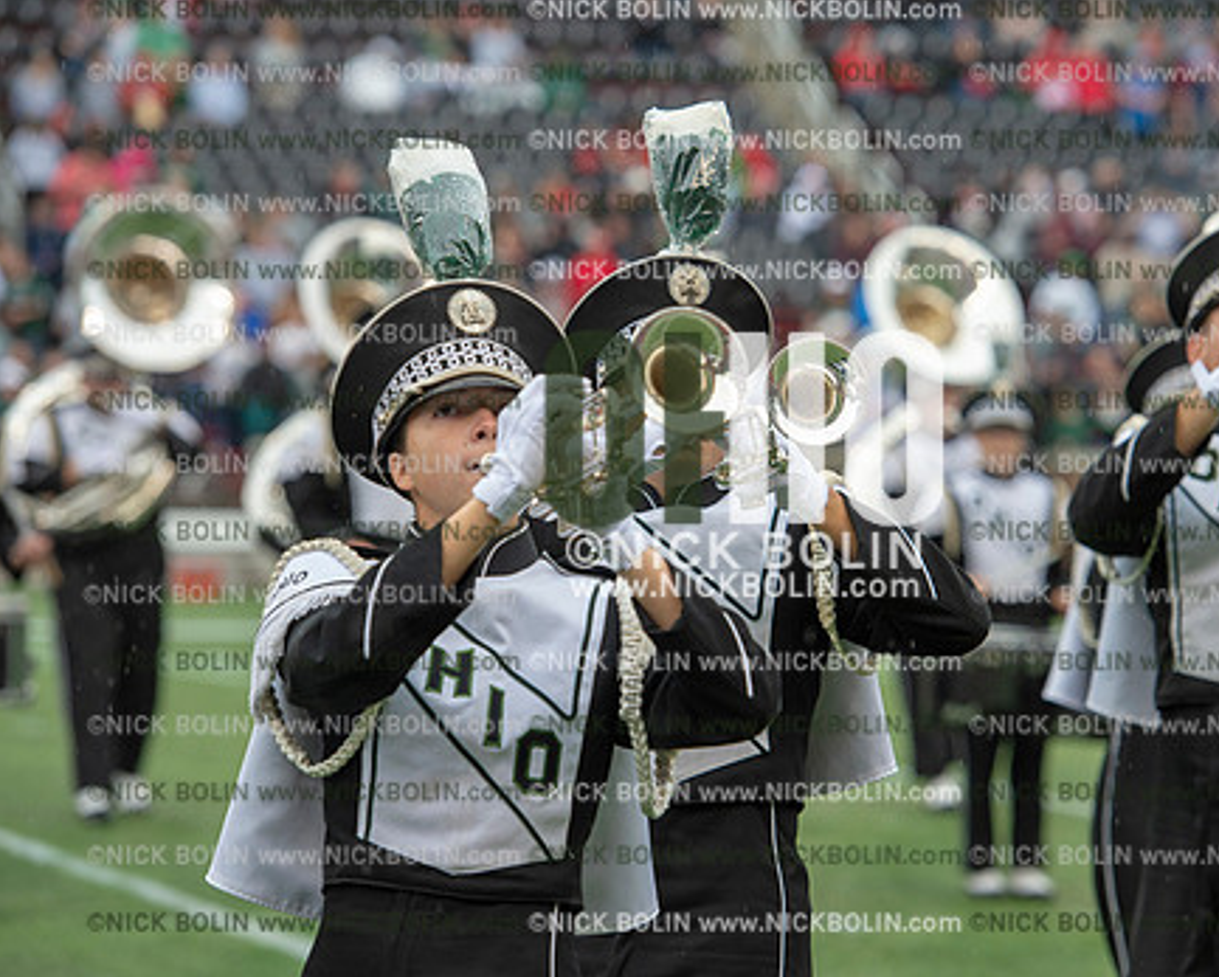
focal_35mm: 182
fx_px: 6571
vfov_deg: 8.5
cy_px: 465
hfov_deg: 10.6
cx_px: 743
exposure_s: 1/500
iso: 400
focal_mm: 145
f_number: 4
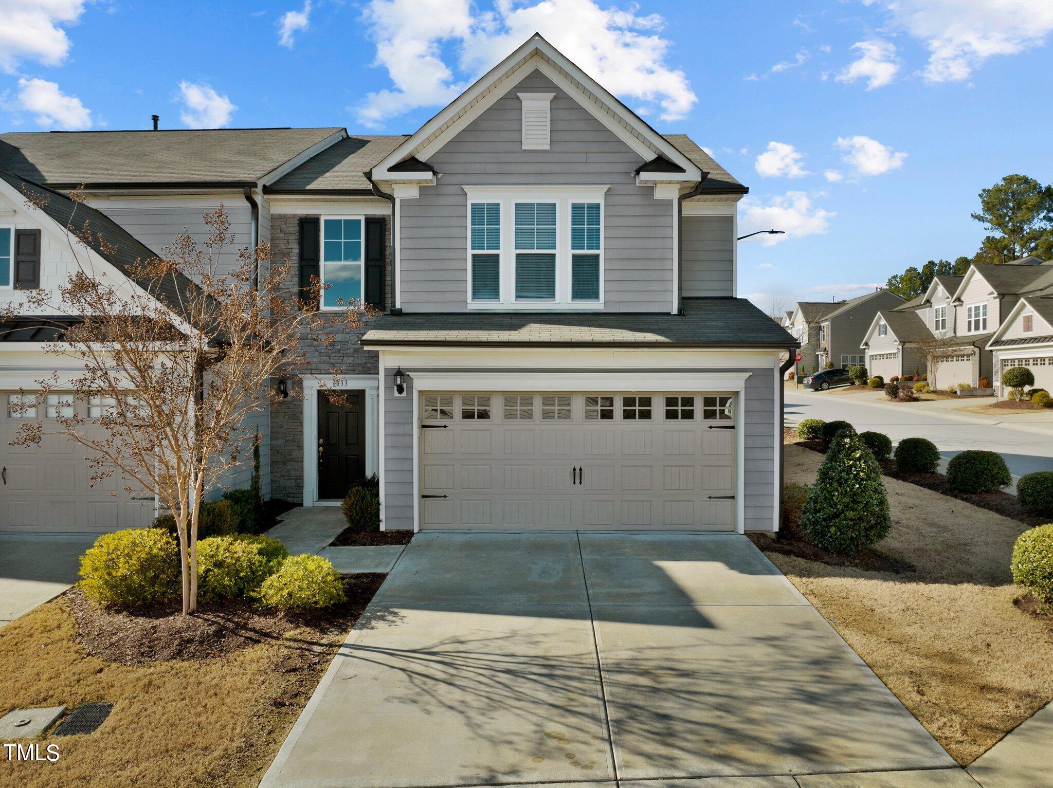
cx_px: 526
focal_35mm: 24
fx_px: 730
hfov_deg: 71.6
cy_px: 394
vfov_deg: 56.8
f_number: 2.8
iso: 140
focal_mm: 12.29
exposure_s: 1/320
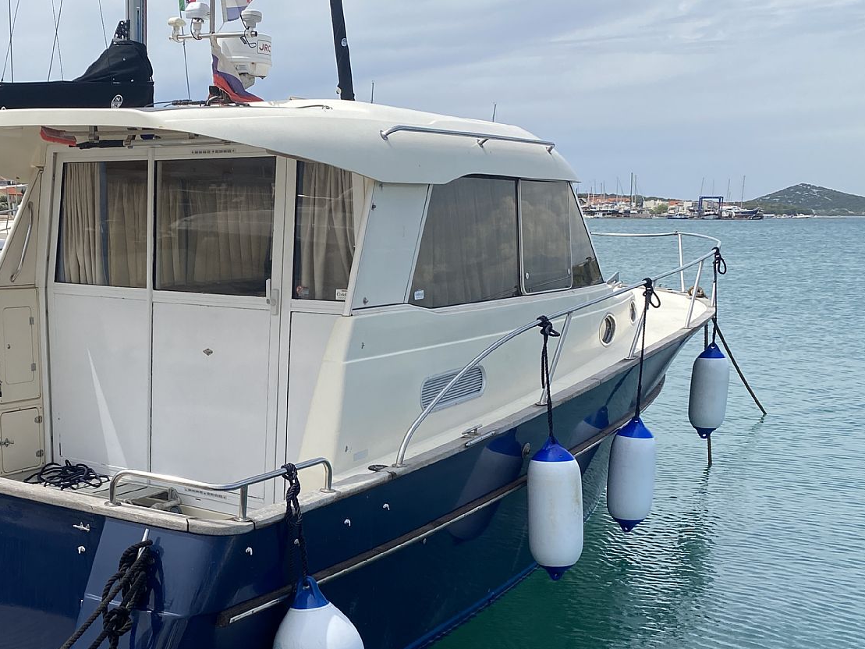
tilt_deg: -11.9
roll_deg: +0.9
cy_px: 436
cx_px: 147
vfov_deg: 31.9
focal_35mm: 45
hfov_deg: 40.0
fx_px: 1125
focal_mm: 4.25
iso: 32
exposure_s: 1/3731
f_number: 1.8
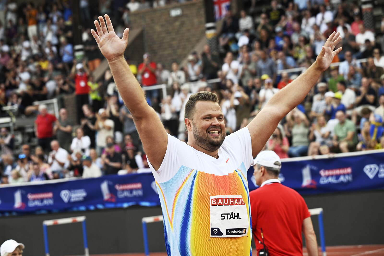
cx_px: 192
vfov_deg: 10.6
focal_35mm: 130
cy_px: 128
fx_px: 1387
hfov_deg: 15.8
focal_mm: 130
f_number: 5
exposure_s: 1/800
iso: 800
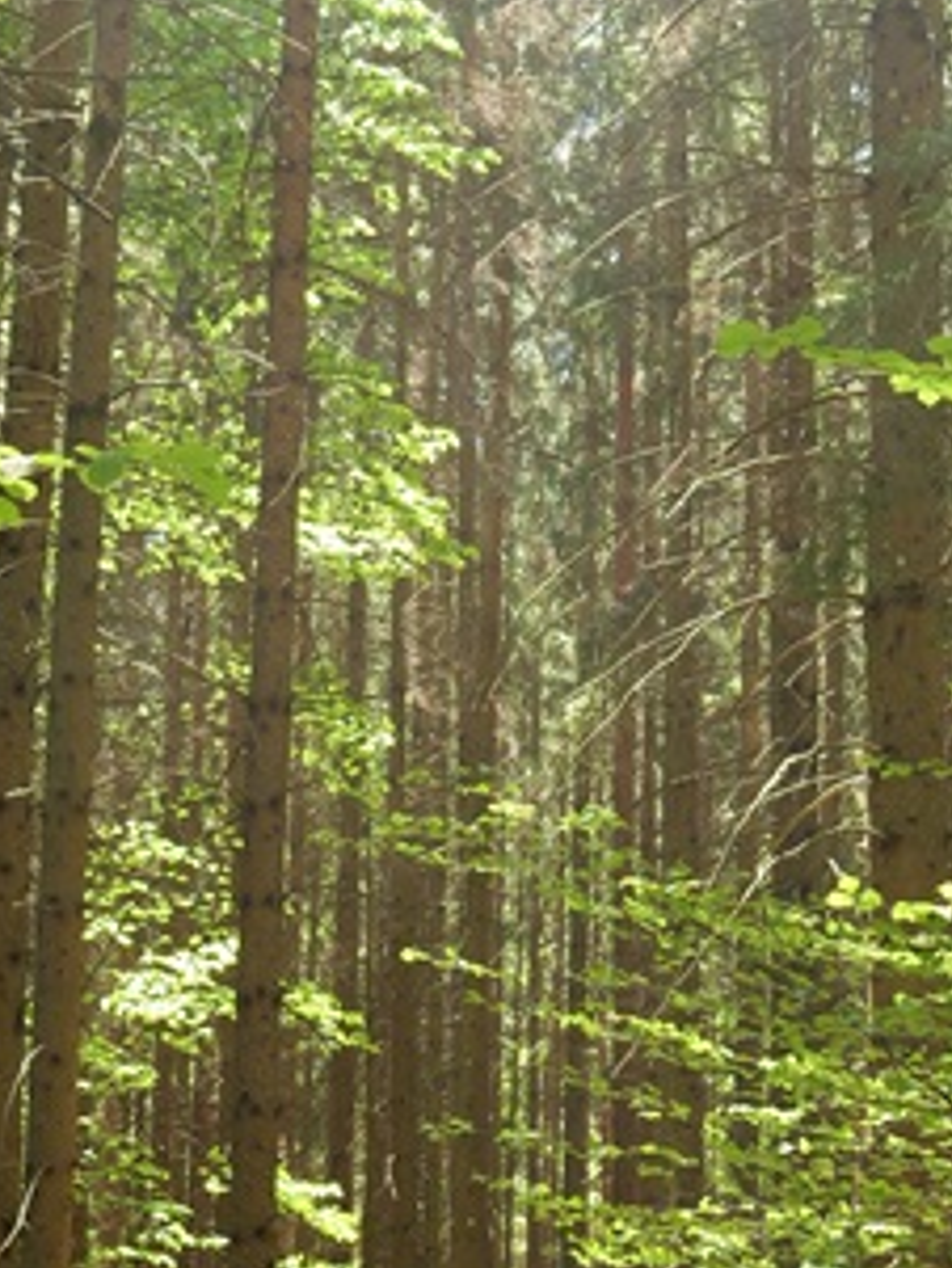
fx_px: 4287
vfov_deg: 16.8
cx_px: 404
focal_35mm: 117
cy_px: 666
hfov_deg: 12.7
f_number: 4
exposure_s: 1/60
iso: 250
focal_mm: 22
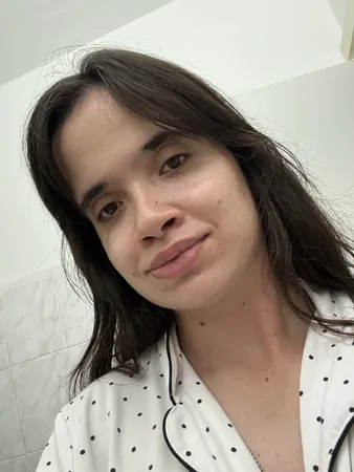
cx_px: 177
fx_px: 409
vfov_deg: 59.9
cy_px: 236
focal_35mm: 30
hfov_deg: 46.8
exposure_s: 1/50
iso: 250
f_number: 1.9
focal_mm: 2.69
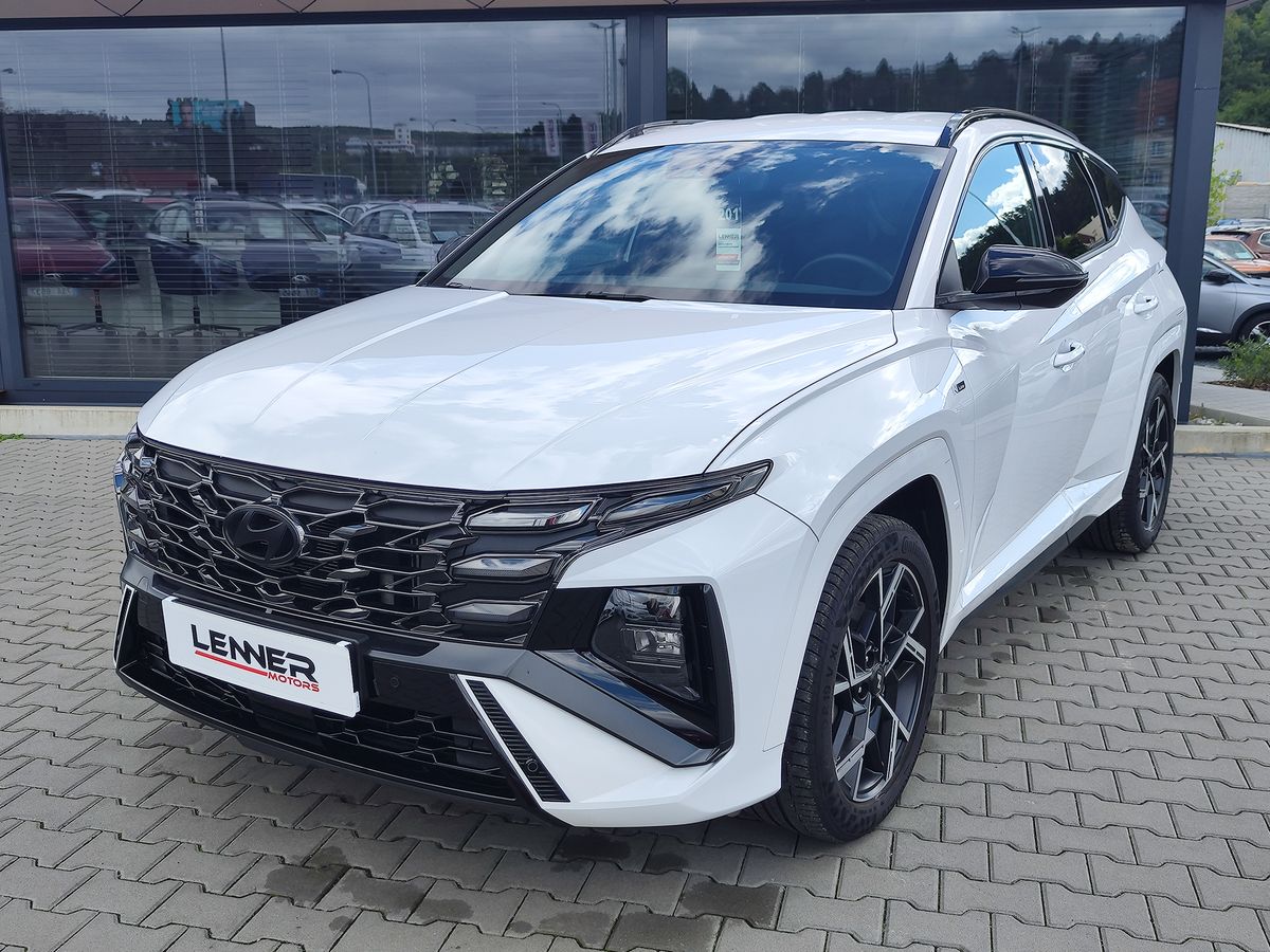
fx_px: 844
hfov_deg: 73.9
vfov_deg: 58.9
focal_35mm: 23
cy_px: 476
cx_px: 635
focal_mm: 7.01
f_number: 1.69
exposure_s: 1/490
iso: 50
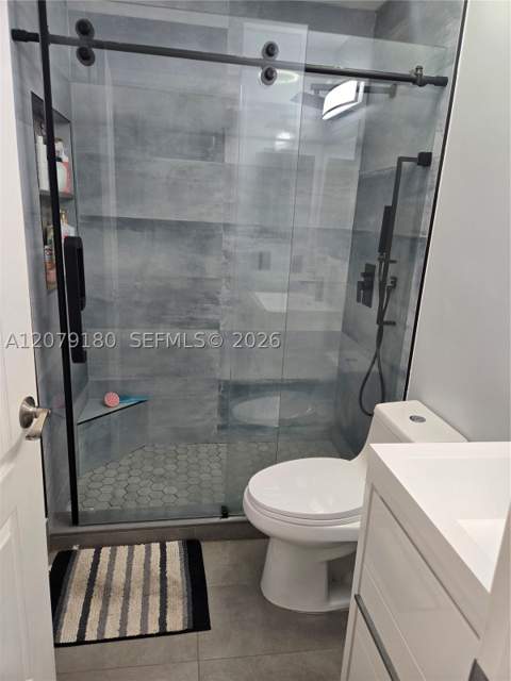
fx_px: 453
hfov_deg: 58.9
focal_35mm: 23
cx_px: 256
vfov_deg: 73.9
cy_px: 340
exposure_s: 1/120
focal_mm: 5.4
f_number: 1.8
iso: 200
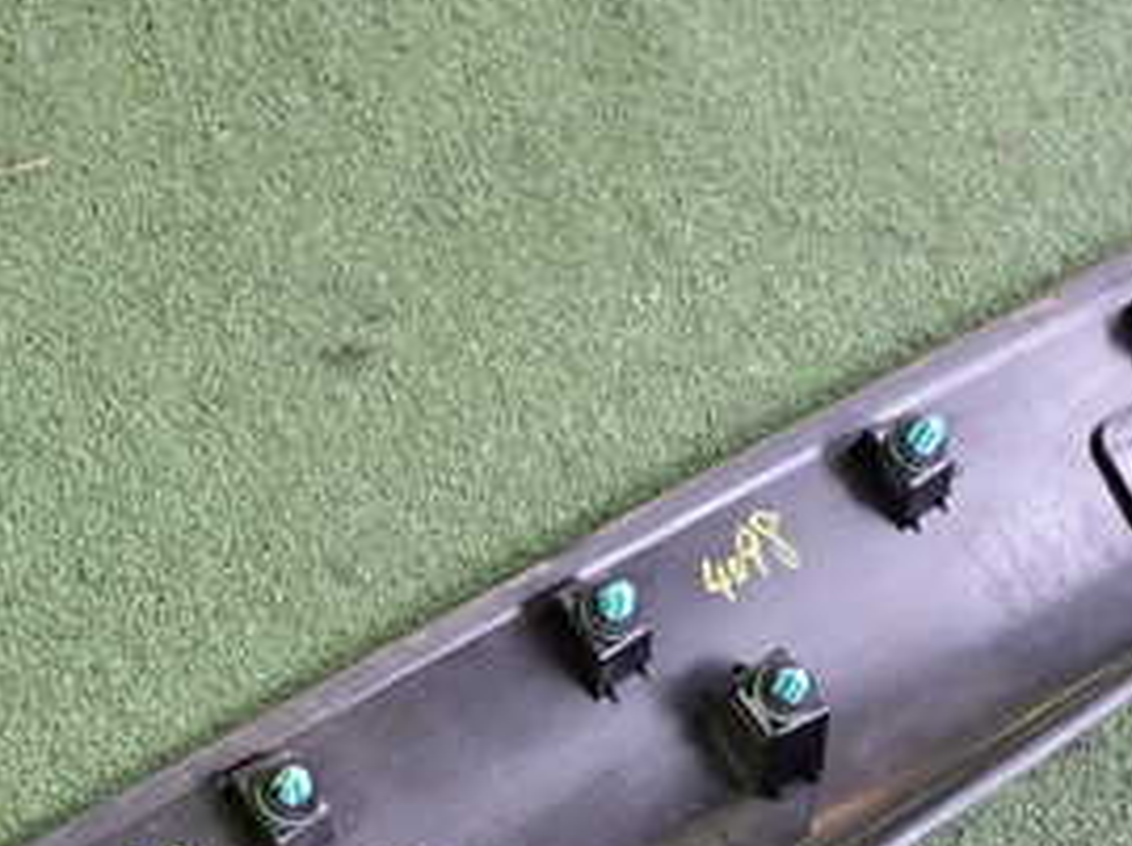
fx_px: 2188
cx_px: 442
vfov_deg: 21.1
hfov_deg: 28.9
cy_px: 842
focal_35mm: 67
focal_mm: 5.4
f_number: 2.3
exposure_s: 1/30
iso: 500
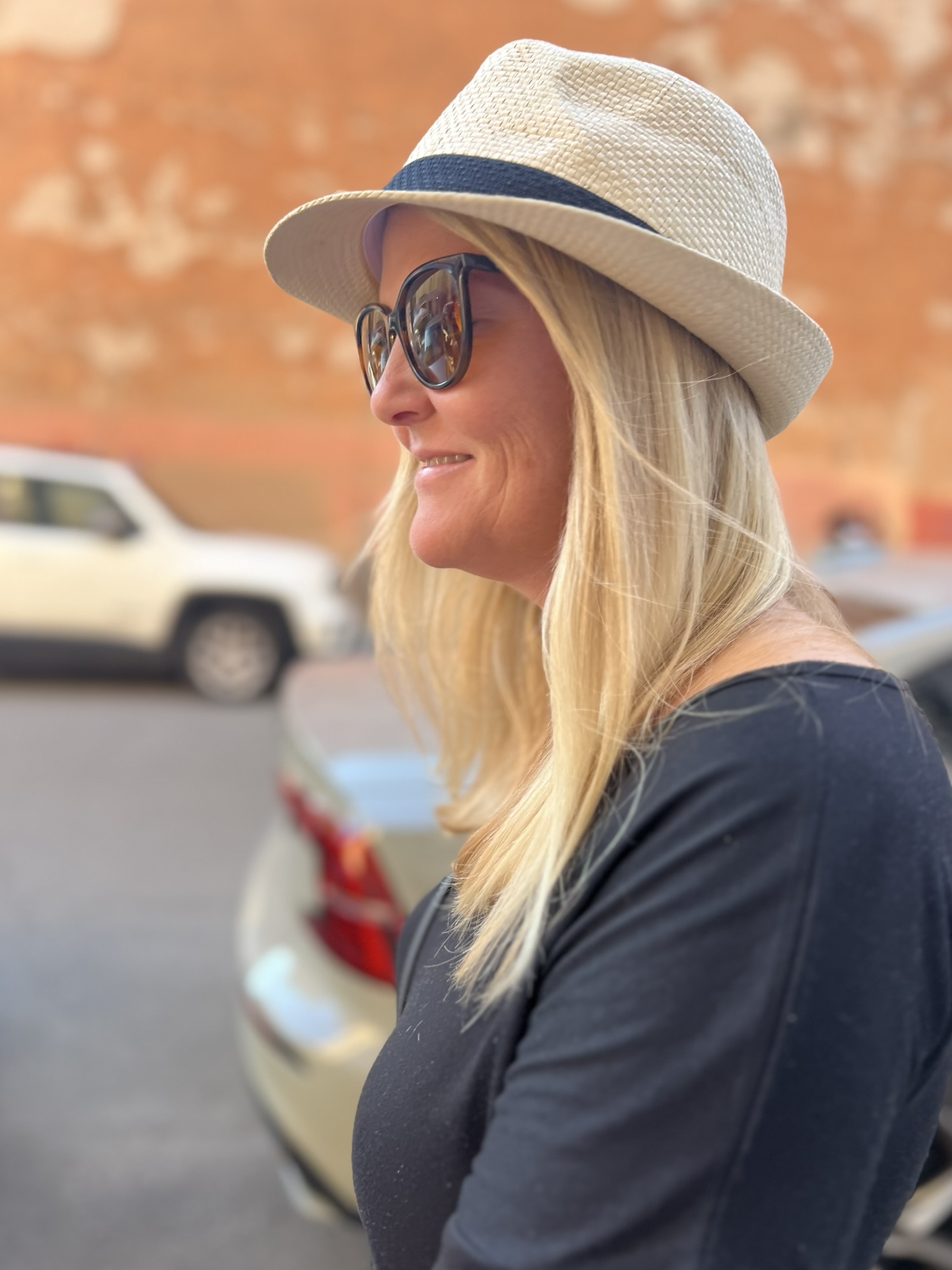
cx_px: 488
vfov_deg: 65.3
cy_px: 639
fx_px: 990
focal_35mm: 27
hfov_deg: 51.3
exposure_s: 1/121
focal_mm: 5.7
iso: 40
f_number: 1.5
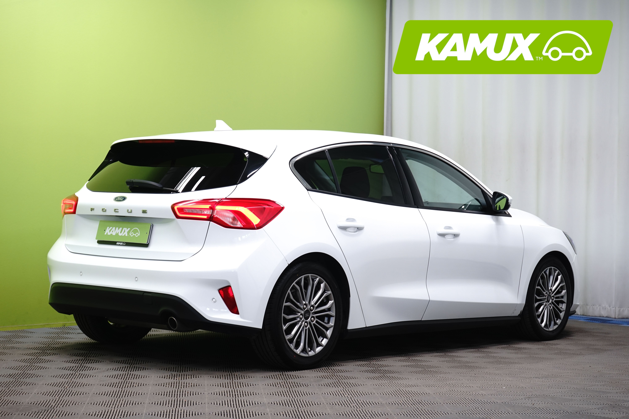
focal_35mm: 70
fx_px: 1223
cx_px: 314
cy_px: 210
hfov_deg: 28.8
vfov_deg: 19.5
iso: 500
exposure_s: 1/6
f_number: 9
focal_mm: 70
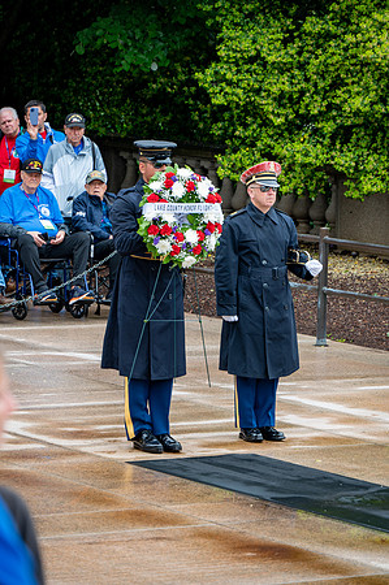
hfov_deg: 7.0
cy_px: 292
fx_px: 3168
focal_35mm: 195
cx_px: 194
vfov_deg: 10.6
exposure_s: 1/100
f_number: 6.3
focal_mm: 195
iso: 220
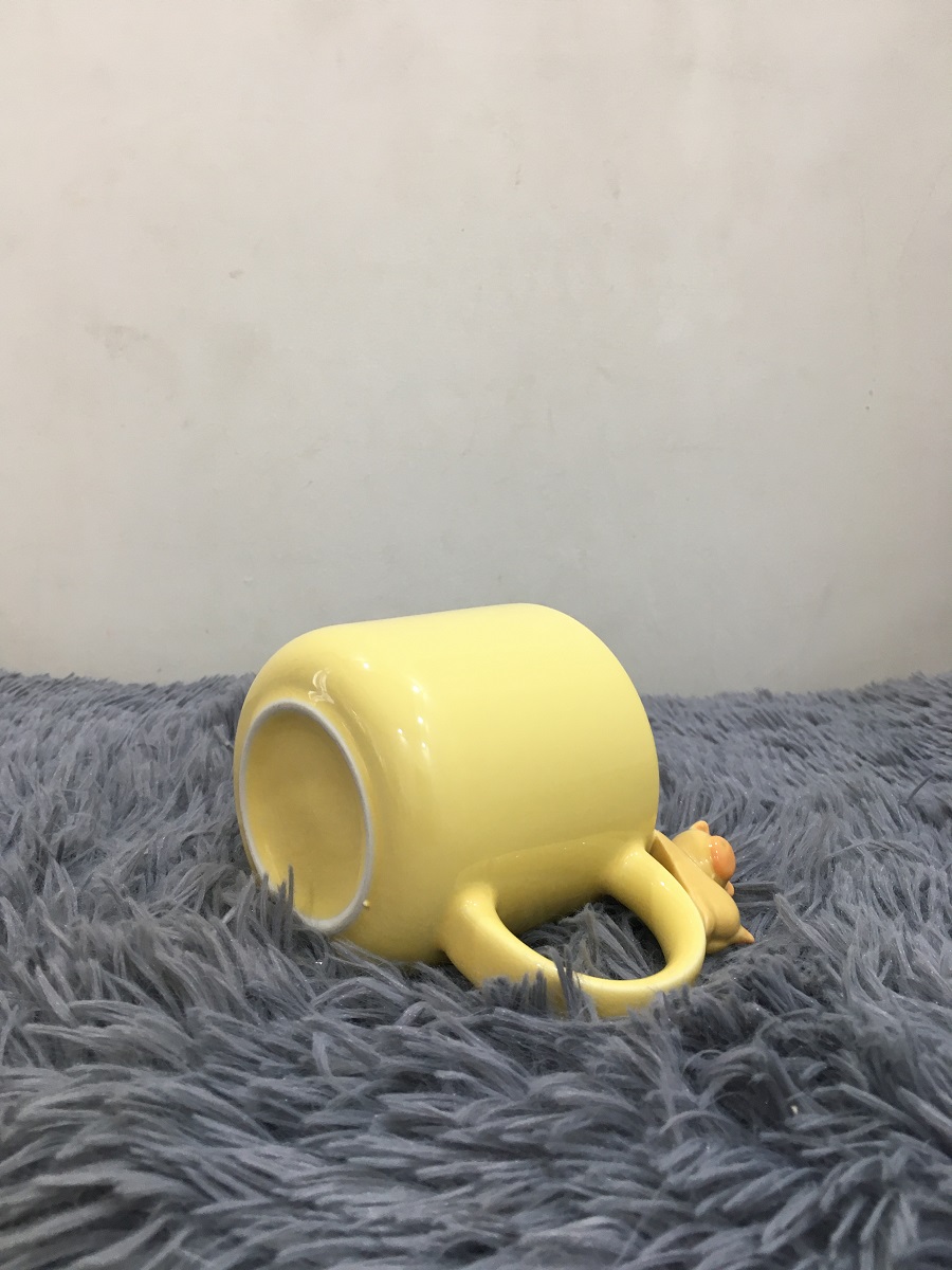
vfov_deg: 61.7
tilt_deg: -11.0
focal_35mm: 29
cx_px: 476
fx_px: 1063
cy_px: 635
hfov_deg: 48.2
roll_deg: -1.3
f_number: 2.2
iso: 80
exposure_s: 1/33
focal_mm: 4.15
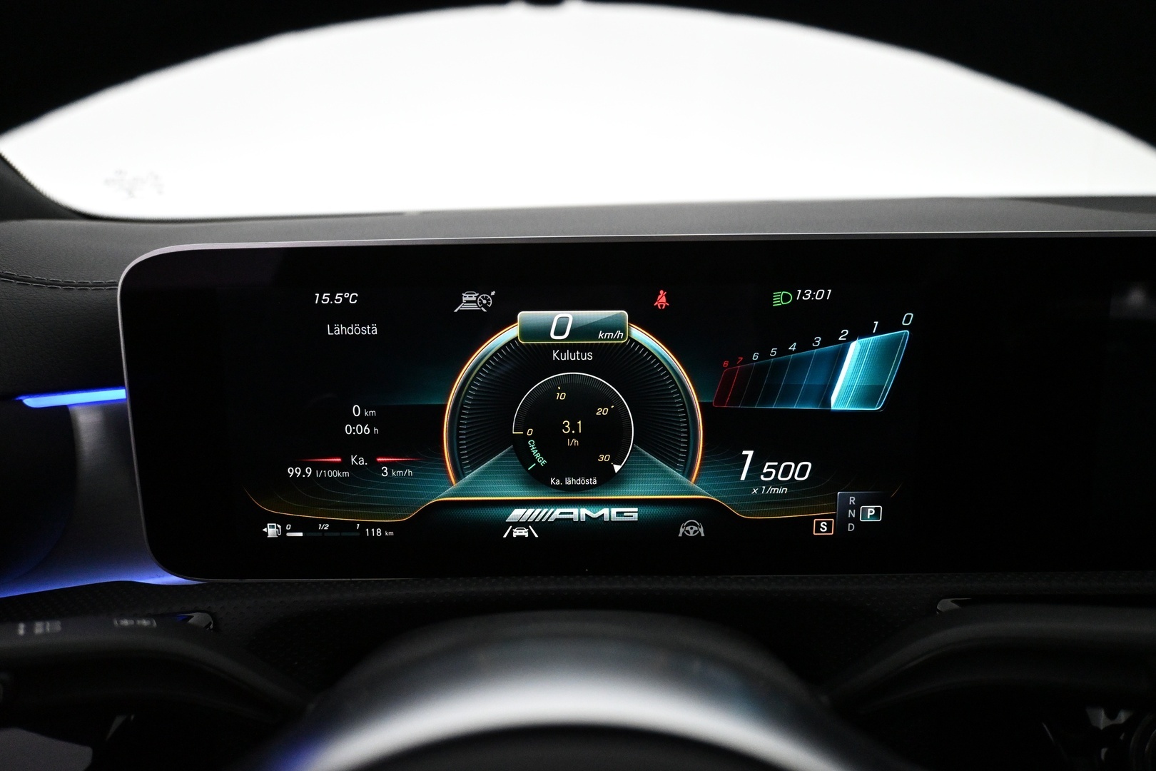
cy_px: 386
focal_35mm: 26
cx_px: 578
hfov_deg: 68.9
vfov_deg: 49.1
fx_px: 843
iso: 4000
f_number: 3.5
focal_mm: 17.5
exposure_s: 1/200
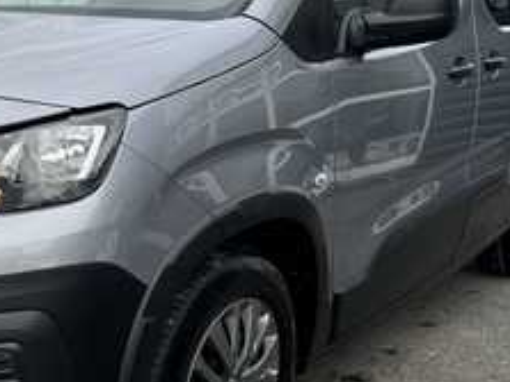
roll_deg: -1.6
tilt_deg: -12.6
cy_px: 216
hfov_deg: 34.0
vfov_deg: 26.5
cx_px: 112
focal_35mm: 55
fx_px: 810
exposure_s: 1/1026
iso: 80
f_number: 1.78
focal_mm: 6.76
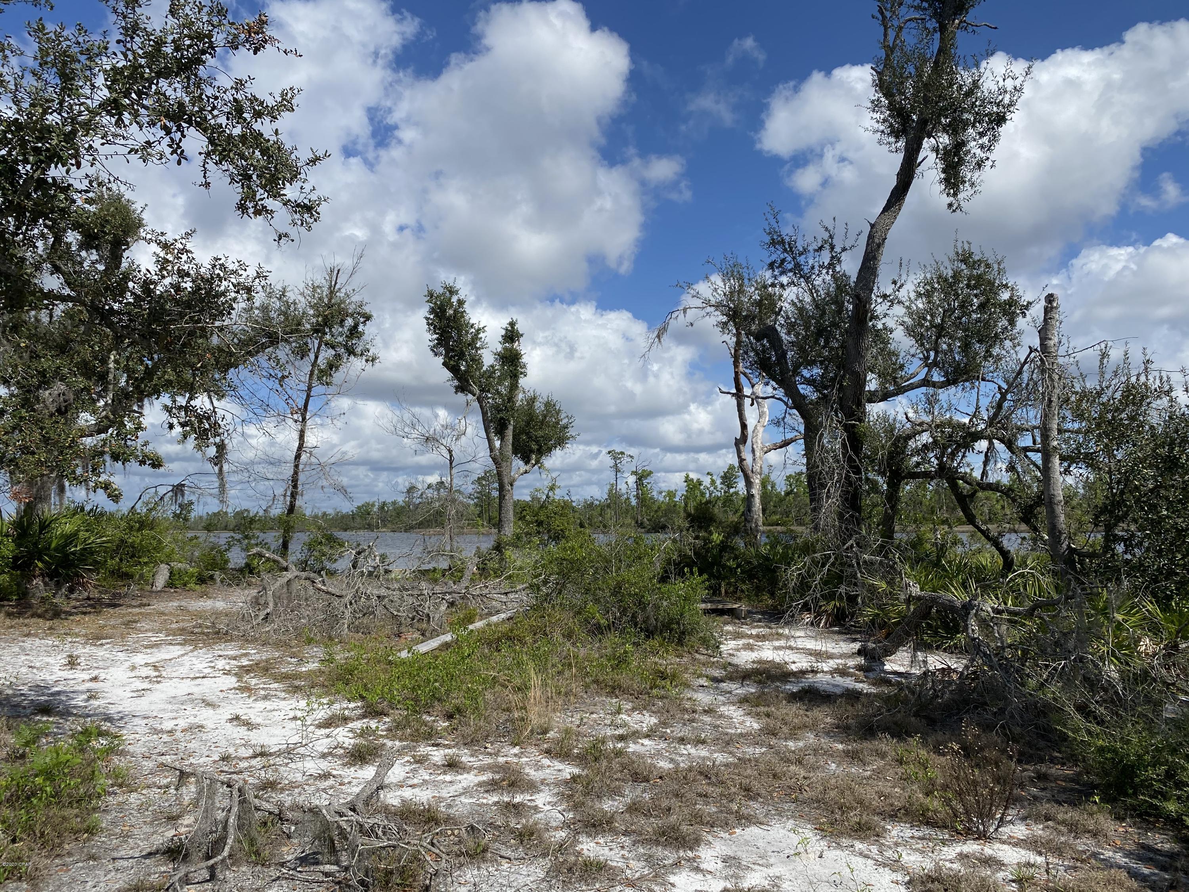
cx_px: 594
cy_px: 446
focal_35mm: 26
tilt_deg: +3.3
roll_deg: +0.8
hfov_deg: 67.3
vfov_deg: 53.1
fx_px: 893
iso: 32
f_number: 1.8
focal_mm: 4.25
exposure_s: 1/4831
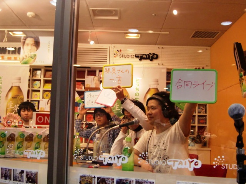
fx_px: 327
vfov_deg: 31.5
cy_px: 92
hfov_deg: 41.2
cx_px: 123
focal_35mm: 46
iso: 320
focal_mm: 8.2
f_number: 3.3
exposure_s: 1/60
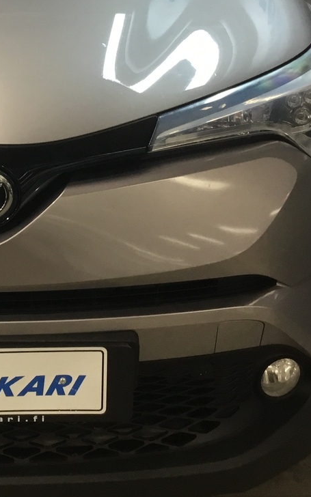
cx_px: -3
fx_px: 881
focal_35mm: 65
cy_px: 143
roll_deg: +1.6
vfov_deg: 31.1
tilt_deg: -15.5
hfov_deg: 19.4
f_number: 2.4
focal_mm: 3.3
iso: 64
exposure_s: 1/30
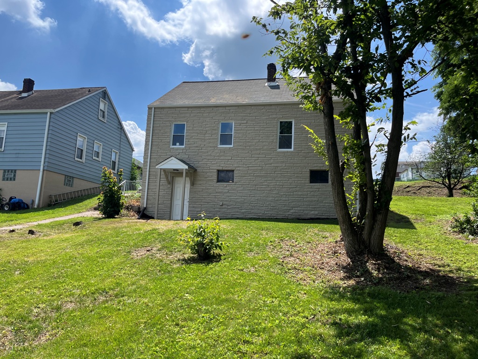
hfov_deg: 67.3
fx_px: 359
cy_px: 180
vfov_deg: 53.1
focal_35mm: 26
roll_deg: -2.0
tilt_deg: +8.2
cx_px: 239
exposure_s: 1/2632
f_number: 1.6
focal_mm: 5.1
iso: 50
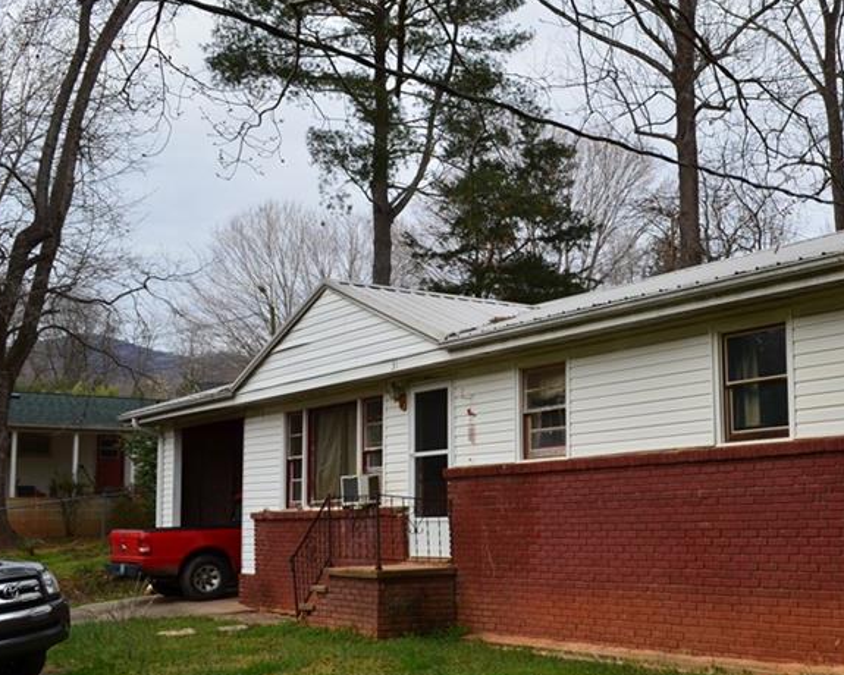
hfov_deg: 39.7
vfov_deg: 33.4
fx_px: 1124
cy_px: 349
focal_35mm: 45
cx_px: 659
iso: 400
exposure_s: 1/160
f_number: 9
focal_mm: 18
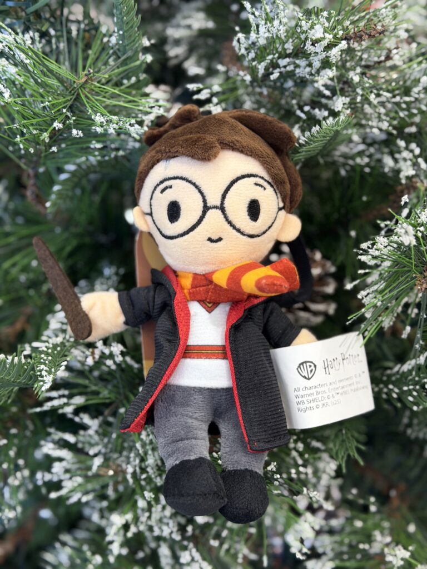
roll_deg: -2.2
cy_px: 284
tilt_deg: -33.5
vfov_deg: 39.7
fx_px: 789
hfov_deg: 30.3
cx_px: 214
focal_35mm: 48
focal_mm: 6.76
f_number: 1.78
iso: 125
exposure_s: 1/60
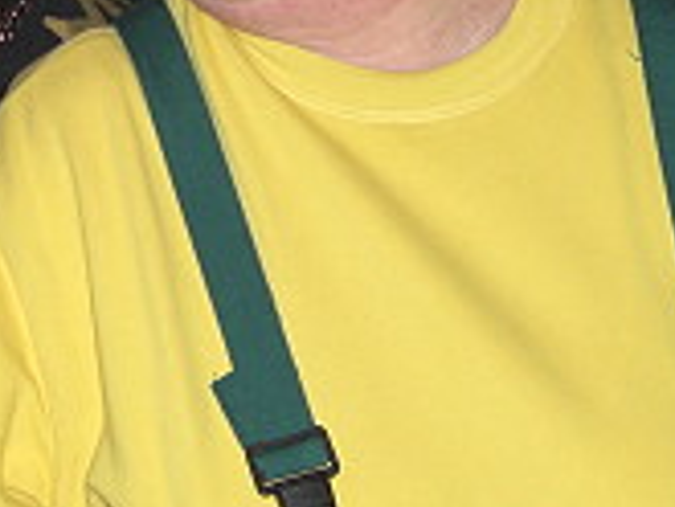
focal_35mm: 139
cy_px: -70
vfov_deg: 10.5
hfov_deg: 14.1
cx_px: 155
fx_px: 2712
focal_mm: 7.9
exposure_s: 1/60
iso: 200
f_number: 2.8
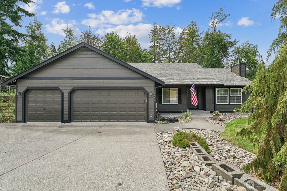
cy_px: 96
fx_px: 122
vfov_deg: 76.2
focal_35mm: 15
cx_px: 144
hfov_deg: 99.3
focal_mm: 15.3
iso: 400
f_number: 8
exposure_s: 1/500
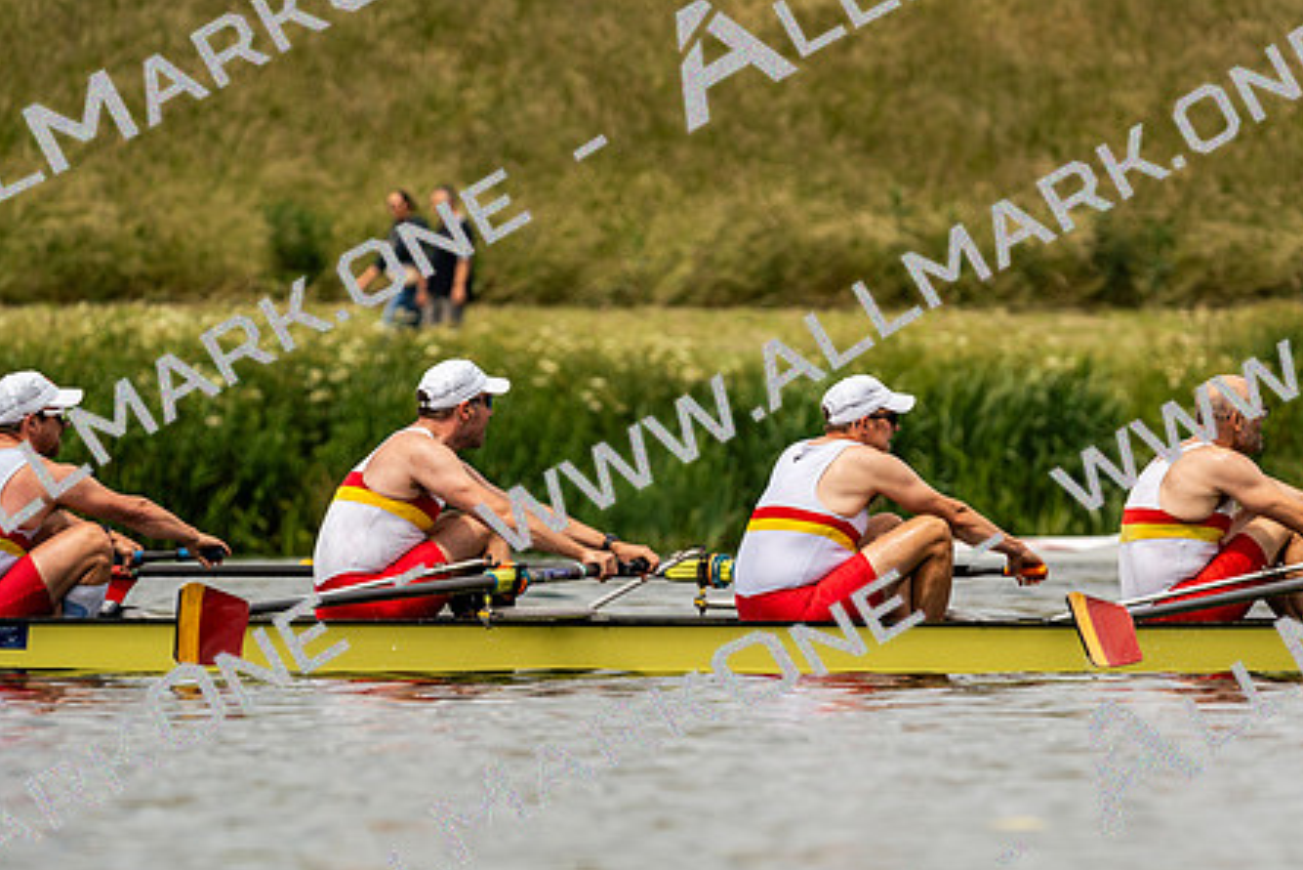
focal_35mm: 490
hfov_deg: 4.2
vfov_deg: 2.8
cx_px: 837
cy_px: 561
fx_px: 17740
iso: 160
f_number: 6.3
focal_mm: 376
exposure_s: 1/2000
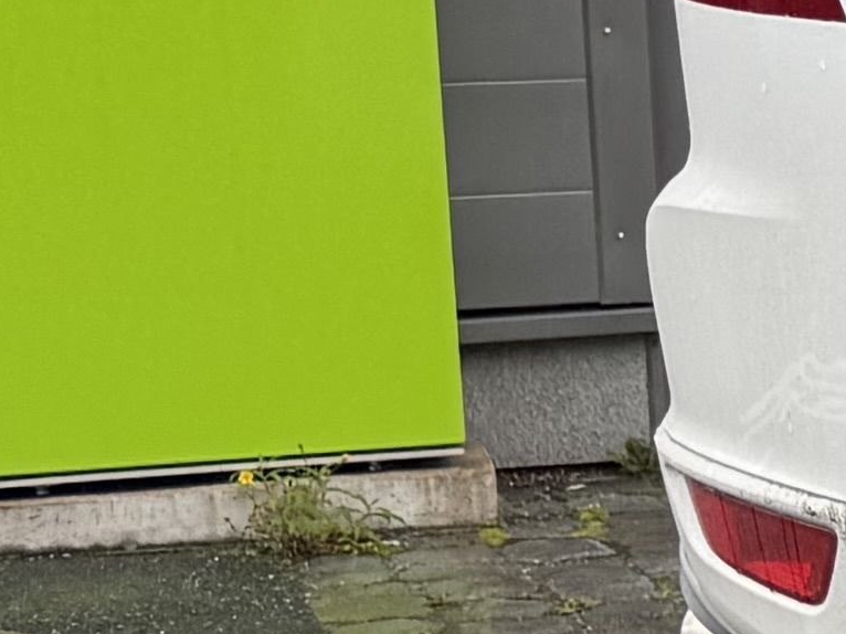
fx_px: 4373
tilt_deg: -2.9
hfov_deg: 8.0
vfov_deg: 8.3
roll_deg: +1.2
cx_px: 3141
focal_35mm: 179
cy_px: 256
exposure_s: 1/189
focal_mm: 6.76
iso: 64
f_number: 1.78
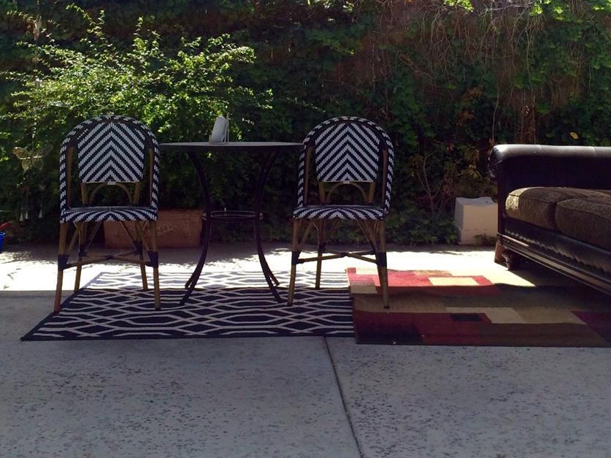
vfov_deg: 27.4
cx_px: 315
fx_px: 917
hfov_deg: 36.8
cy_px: 90
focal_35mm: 52
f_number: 2.2
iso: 32
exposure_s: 1/1244
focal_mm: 4.15
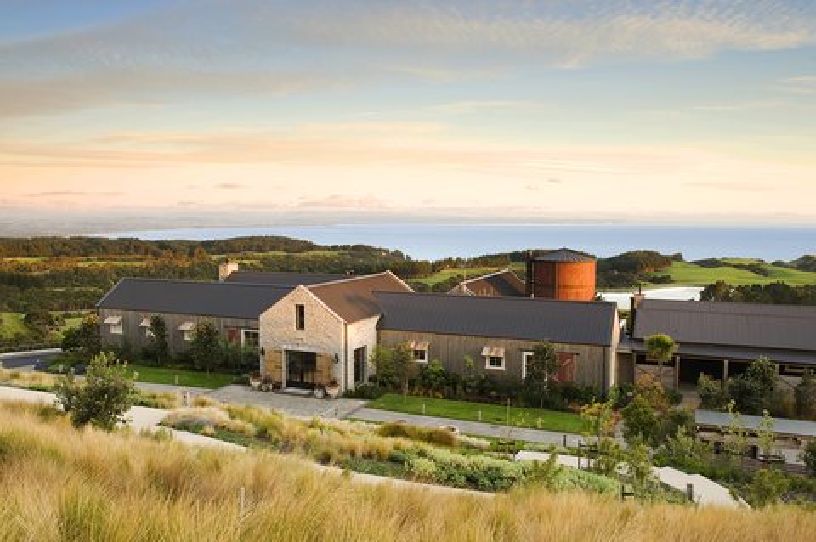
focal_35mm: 29
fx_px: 657
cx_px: 408
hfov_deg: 63.7
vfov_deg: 44.9
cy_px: 271
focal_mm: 29
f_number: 11
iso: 250
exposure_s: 1/6
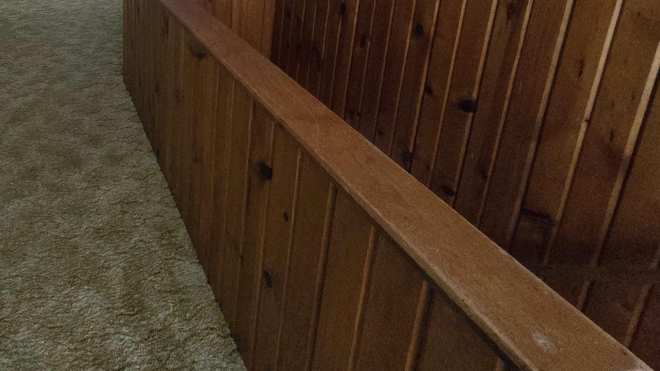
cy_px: 0
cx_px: 127
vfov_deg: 40.3
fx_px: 438
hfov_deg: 66.8
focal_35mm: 25
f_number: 2.2
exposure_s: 1/24
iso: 1600
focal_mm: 2.2
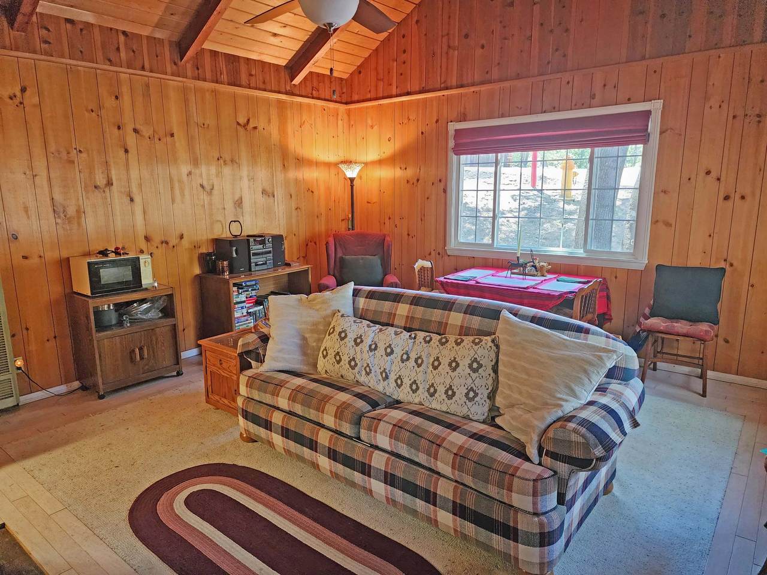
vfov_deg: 58.9
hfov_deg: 73.9
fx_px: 510
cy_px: 288
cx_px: 384
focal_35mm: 23
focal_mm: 6.4
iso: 640
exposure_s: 1/120
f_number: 1.8
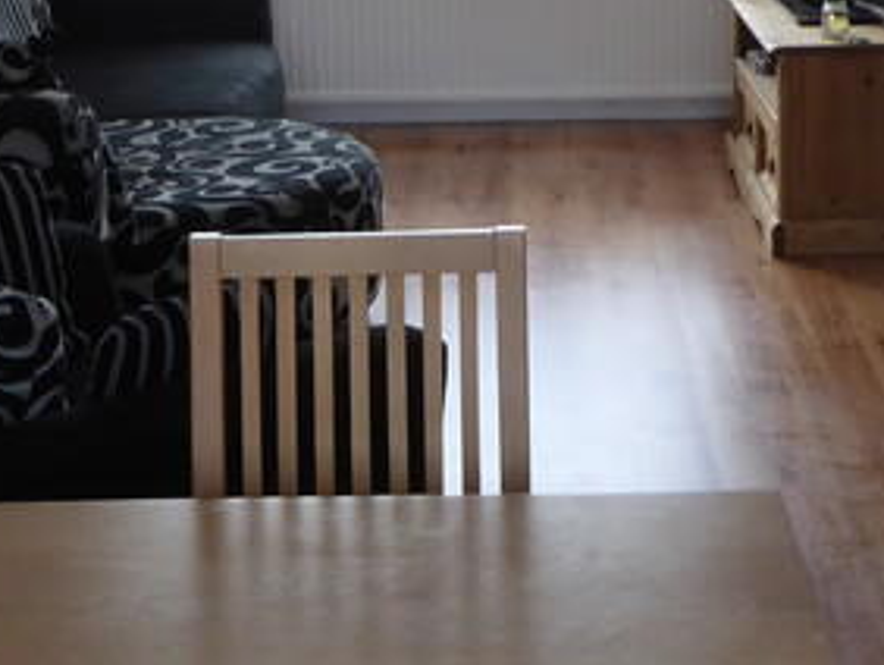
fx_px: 2224
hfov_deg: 22.5
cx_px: 404
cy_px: 44
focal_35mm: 87
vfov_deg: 16.7
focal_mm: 4.3
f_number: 3.3
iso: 200
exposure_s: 1/60
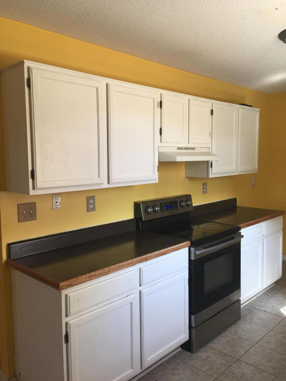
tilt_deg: -4.2
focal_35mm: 29
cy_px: 190
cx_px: 143
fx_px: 319
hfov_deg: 48.2
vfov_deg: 61.7
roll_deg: +0.8
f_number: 2.2
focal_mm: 4.15
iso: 50
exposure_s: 1/15
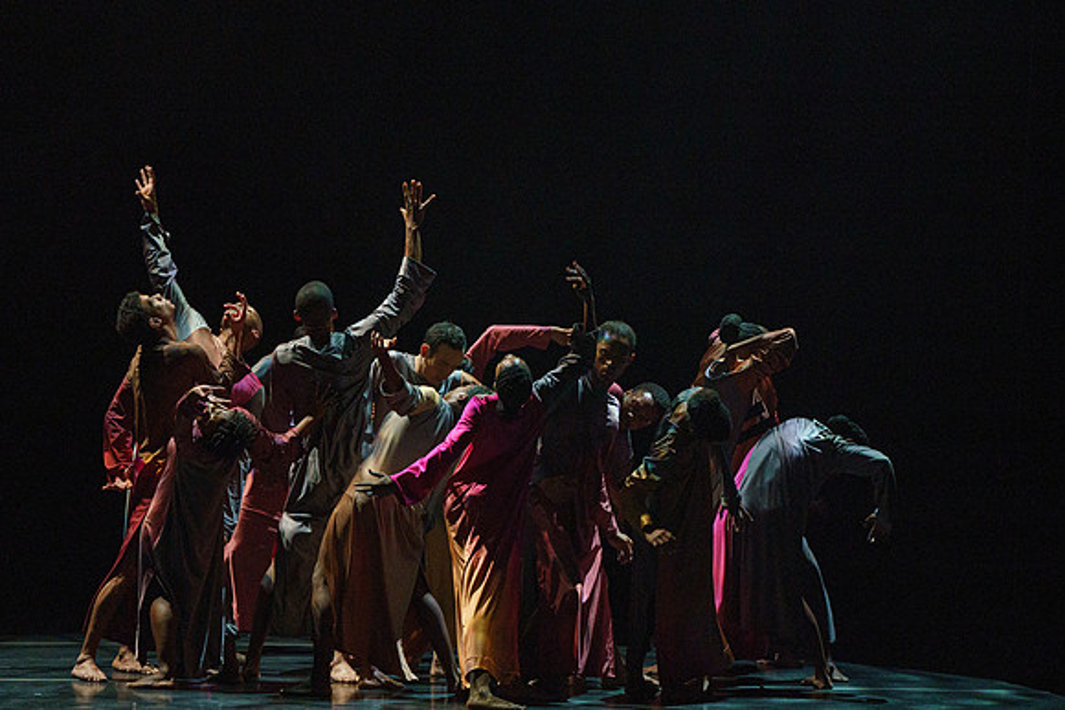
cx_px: 496
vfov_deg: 4.5
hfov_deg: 6.7
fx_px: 9110
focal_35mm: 308
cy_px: 285
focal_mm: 256
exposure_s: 1/250
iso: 6400
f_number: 5.6
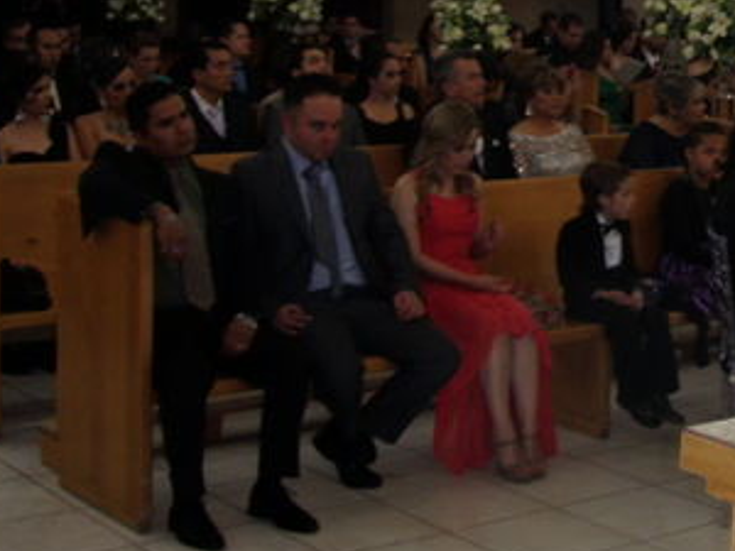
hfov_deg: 23.1
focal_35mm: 81
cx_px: 747
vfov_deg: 17.9
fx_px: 1720
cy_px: 56
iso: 160
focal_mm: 6.7
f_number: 3.5
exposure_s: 1/30
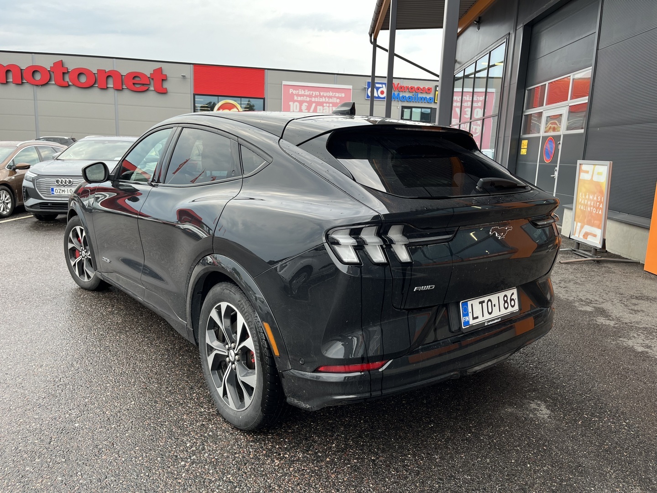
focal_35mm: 26
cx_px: 328
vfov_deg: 53.1
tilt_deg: -10.5
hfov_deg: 67.3
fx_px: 493
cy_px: 246
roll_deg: -2.0
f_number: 1.6
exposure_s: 1/172
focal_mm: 5.1
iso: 64
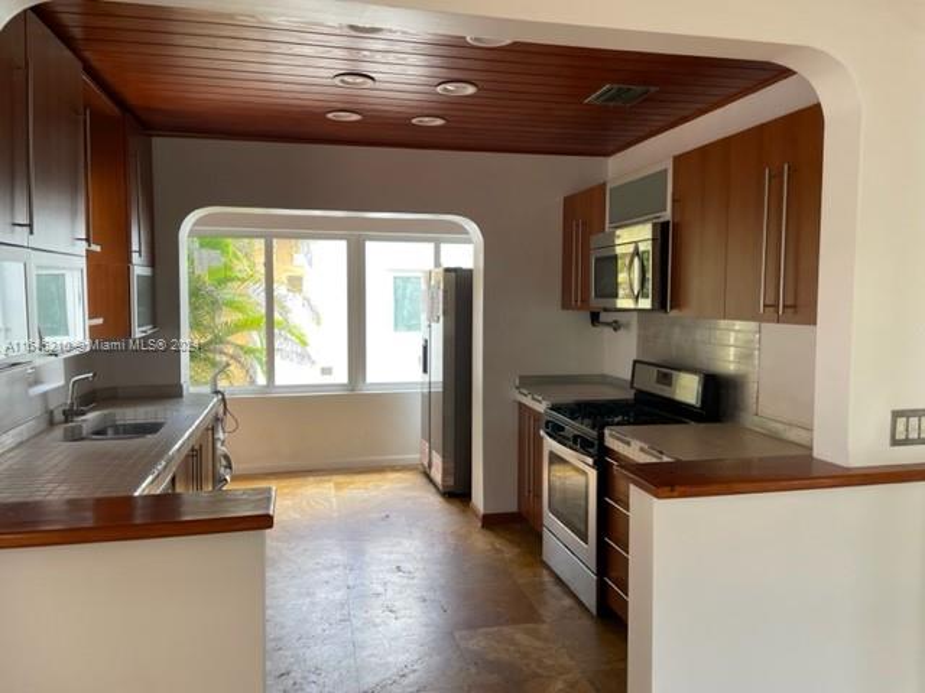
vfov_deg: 53.1
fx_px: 695
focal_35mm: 26
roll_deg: +0.0
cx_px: 462
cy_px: 346
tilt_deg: -2.9
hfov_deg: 67.3
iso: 80
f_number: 1.6
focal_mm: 4.2
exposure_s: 1/121
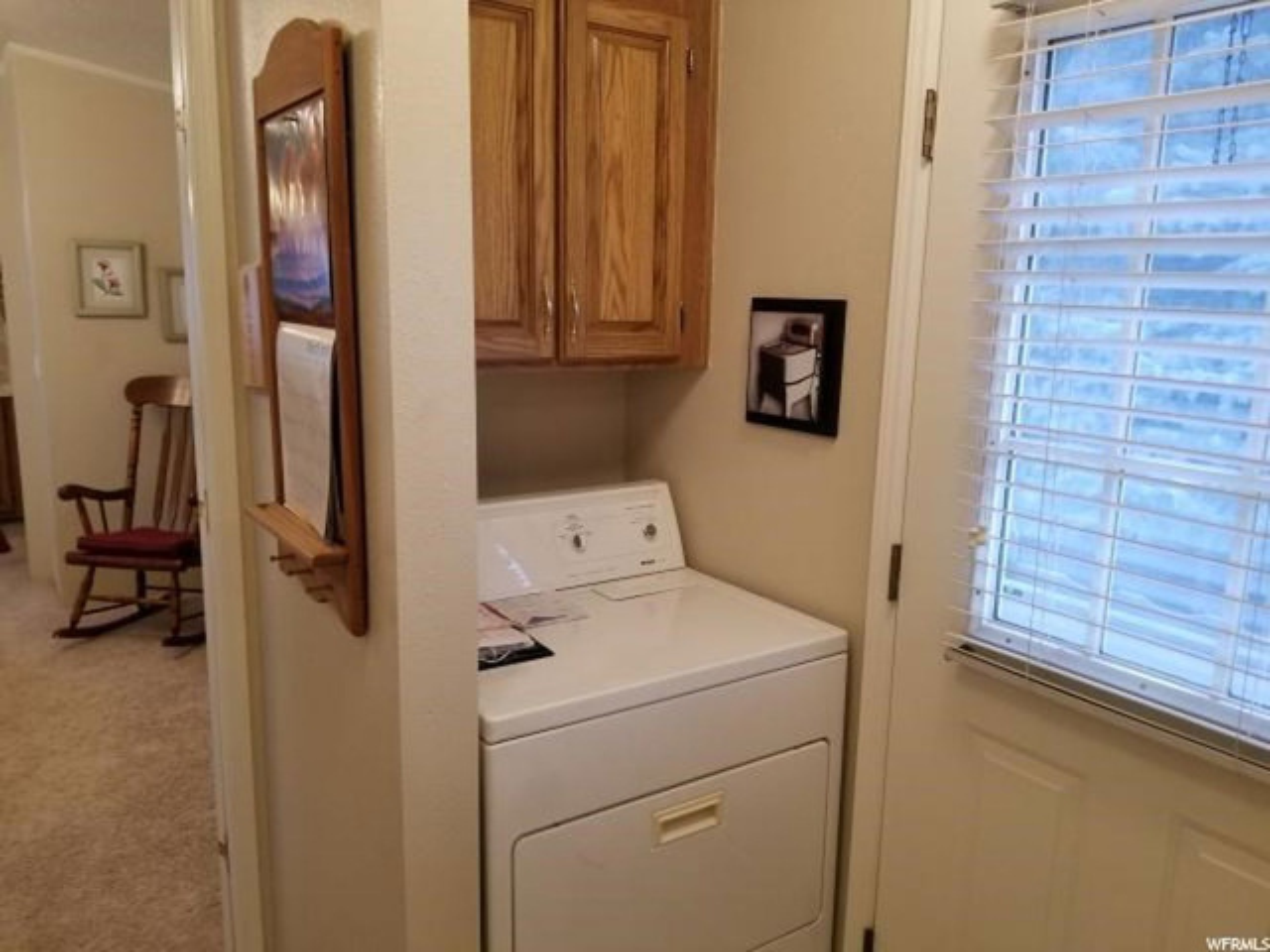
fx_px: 954
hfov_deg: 67.3
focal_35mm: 26
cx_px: 635
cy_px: 476
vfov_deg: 53.1
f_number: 1.7
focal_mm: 4.3
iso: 160
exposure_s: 1/40
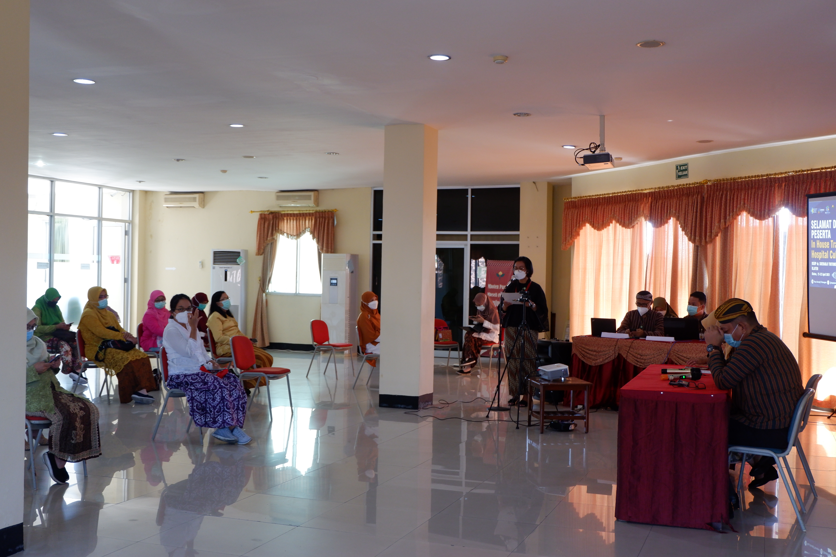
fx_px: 906
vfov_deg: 34.2
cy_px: 278
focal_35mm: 39
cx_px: 418
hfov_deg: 49.6
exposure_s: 1/56
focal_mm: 26.9
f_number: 4.5
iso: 800
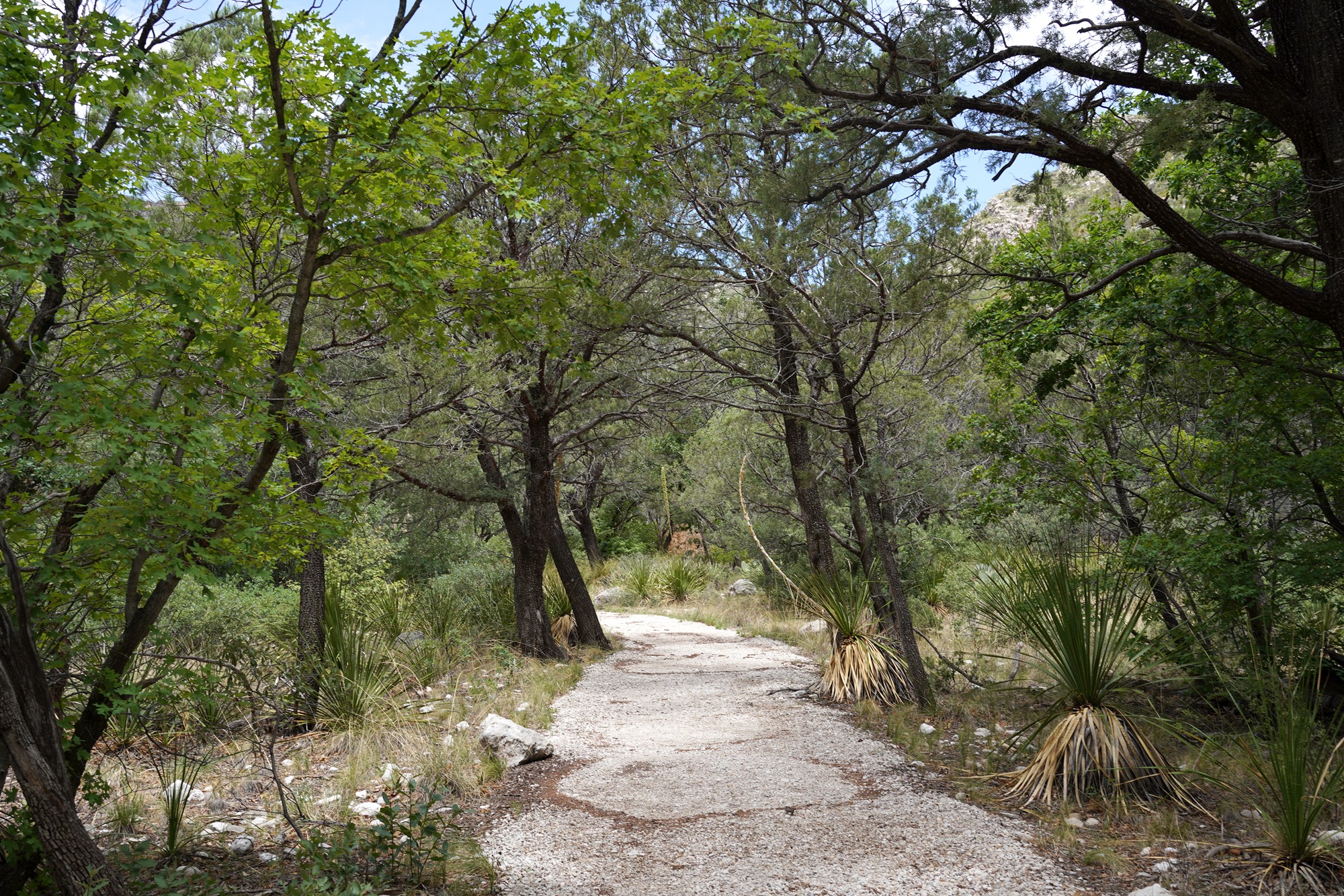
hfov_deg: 54.4
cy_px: 448
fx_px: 1307
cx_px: 672
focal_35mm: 35
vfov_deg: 37.9
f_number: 10
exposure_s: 1/100
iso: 100
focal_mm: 35
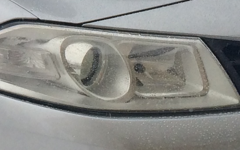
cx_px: -195
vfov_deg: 7.1
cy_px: -93
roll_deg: -3.0
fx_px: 1191
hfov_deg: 10.8
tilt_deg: -19.6
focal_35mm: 182
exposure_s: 1/244
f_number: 2.2
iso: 32
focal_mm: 4.15
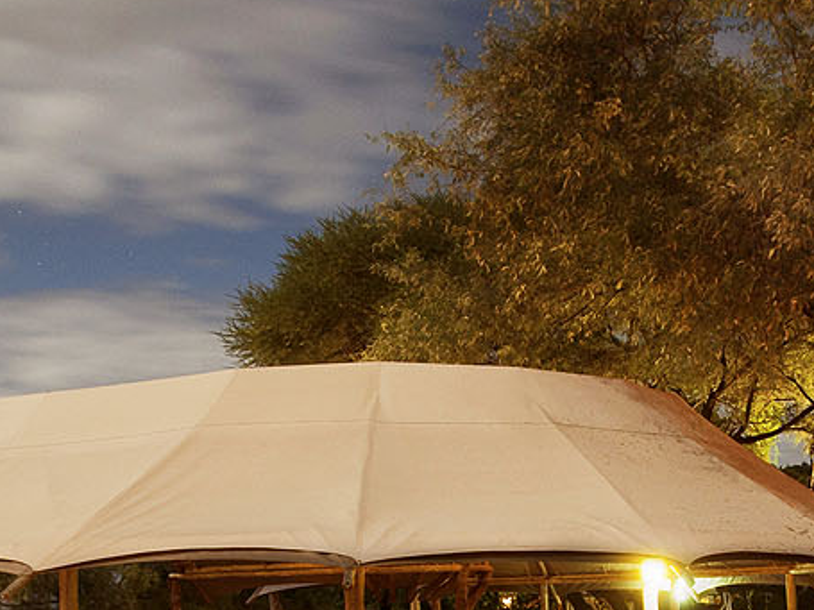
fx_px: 1269
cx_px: 495
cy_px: 639
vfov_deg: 25.4
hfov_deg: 35.4
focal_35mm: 54
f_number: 5.6
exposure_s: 8
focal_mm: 17
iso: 400
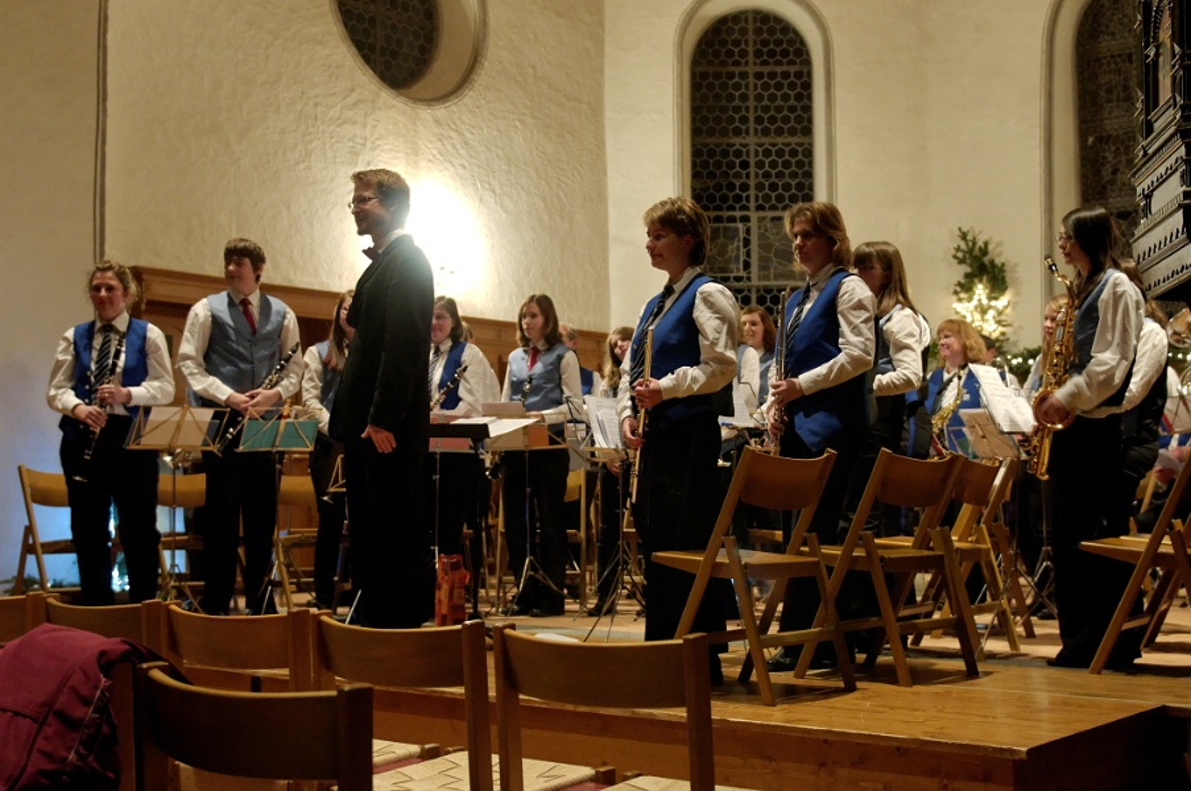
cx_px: 596
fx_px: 1537
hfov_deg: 42.4
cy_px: 396
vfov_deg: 28.9
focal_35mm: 46
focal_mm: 31
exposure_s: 1/40
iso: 1600
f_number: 2.8
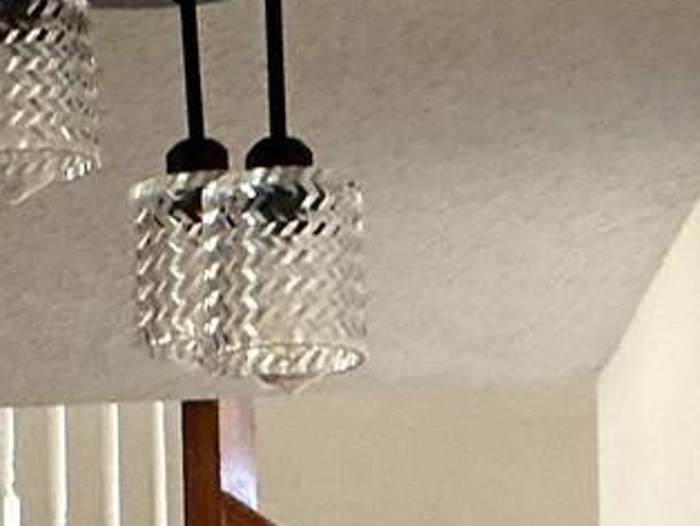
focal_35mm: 189
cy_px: 1054
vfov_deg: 7.5
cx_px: -20
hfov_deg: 10.4
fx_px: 3825
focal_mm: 3
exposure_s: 1/60
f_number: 1.8
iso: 250
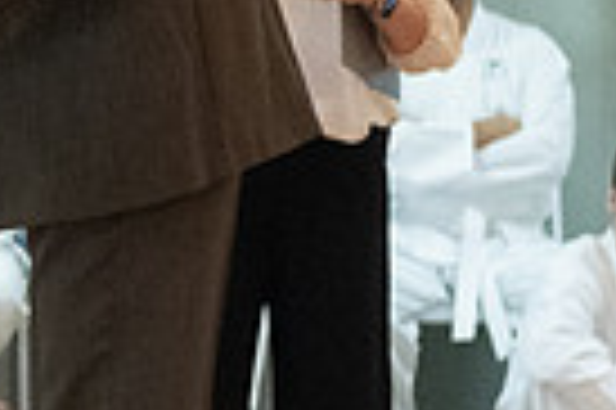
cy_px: 184
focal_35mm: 444
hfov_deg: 4.6
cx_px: -354
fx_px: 7588
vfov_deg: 3.1
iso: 3200
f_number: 2
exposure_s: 1/500
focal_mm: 50
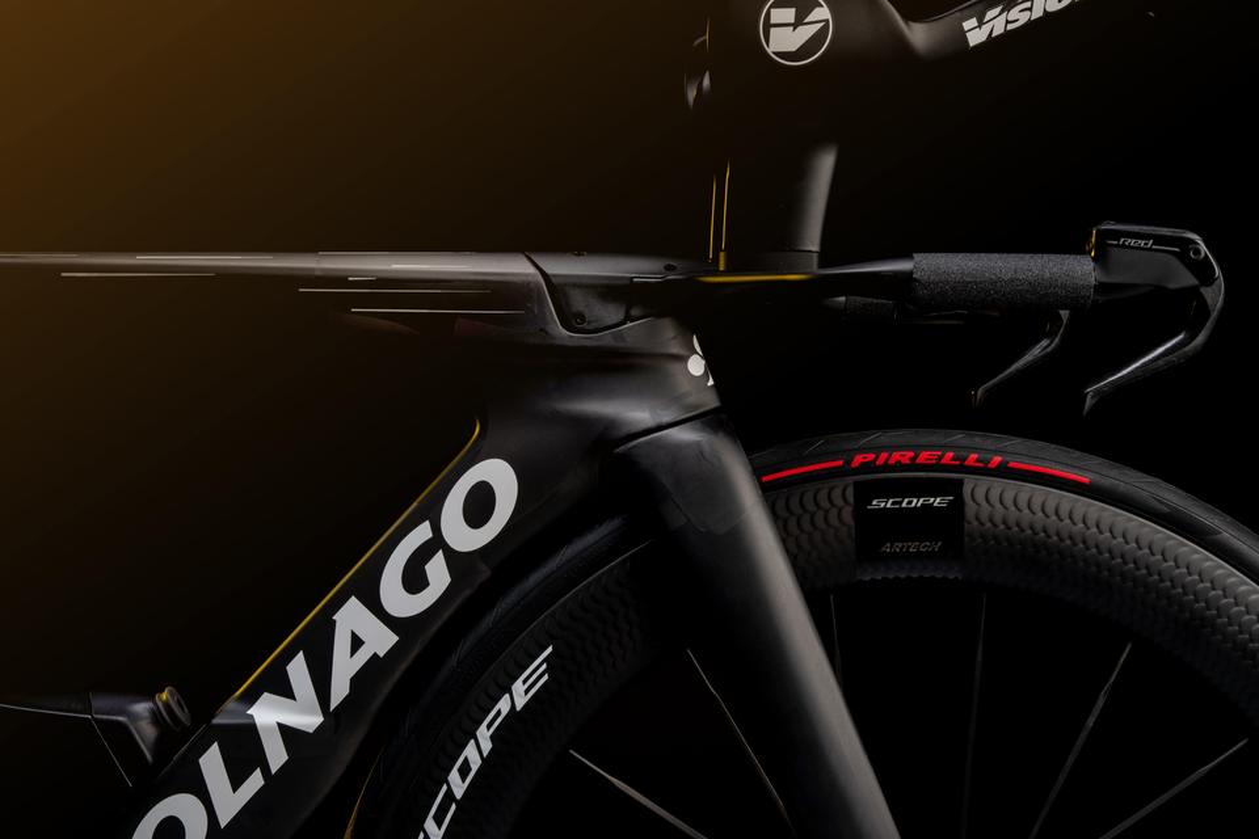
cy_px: 420
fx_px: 2413
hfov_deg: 29.2
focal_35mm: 69
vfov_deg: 19.7
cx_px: 630
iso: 100
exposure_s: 1/160
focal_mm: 69
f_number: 20
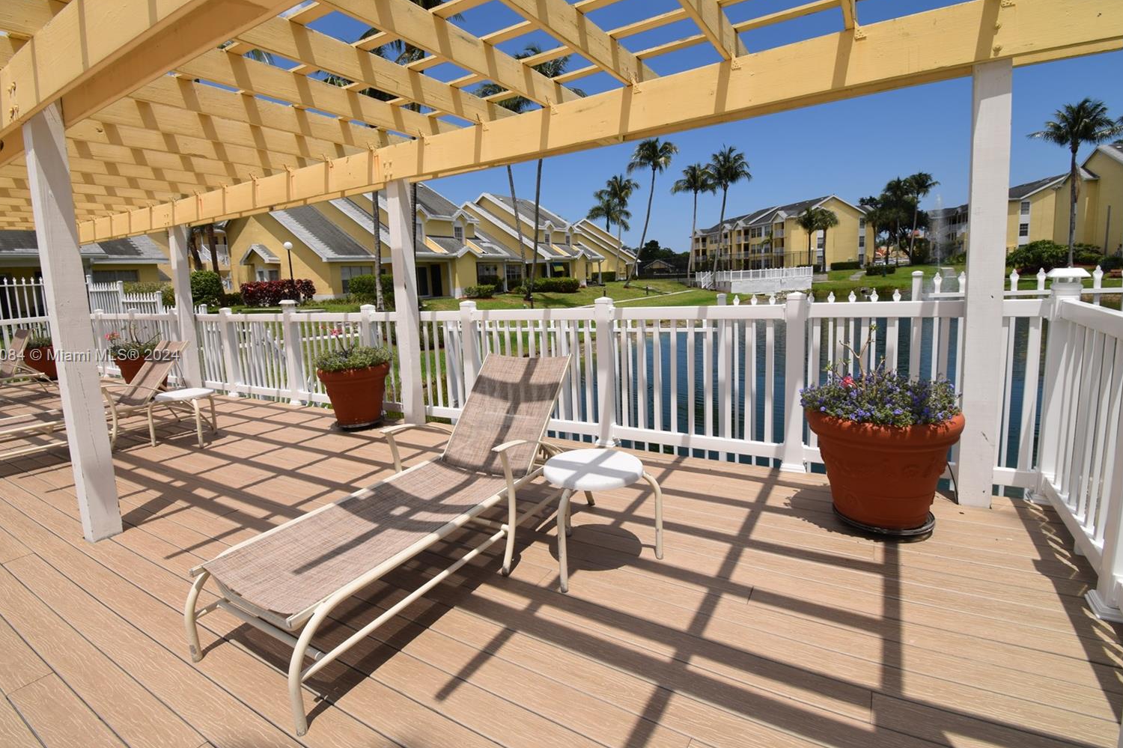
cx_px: 539
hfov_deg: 96.7
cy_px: 356
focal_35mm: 16
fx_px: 499
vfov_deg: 73.7
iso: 100
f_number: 13
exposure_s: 1/200
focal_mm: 10
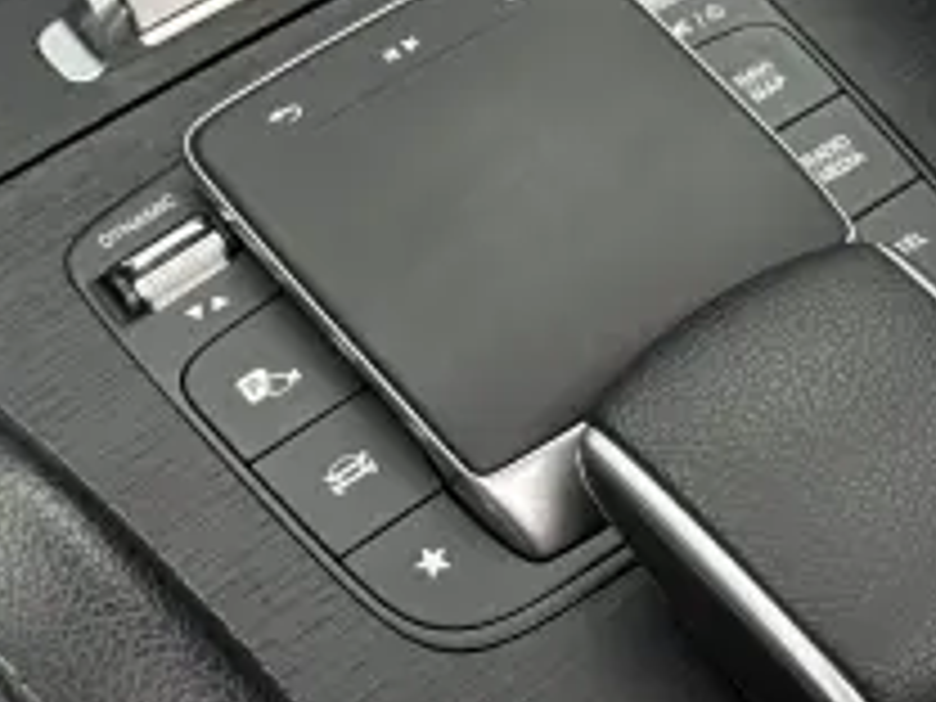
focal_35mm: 83
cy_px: 112
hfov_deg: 23.5
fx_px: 2244
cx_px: 549
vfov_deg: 17.6
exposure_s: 1/412
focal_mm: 6.76
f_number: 1.78
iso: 64
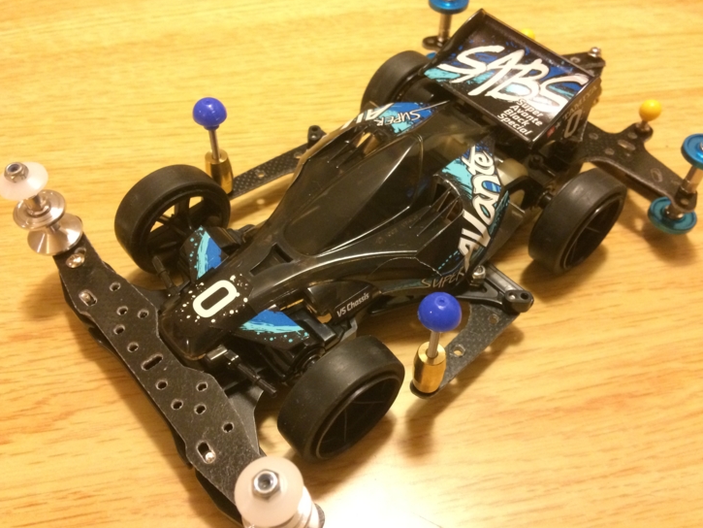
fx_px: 650
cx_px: 359
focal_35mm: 32
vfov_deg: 44.2
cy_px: 269
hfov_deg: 56.8
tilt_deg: -49.9
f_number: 2.2
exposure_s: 1/20
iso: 320
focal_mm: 4.15
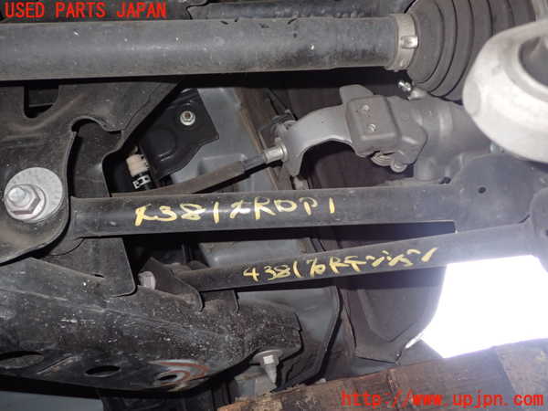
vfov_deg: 44.2
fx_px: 507
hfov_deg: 56.8
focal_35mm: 32
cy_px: 206
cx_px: 274
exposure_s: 1/30
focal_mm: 5.79
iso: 250
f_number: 7.1
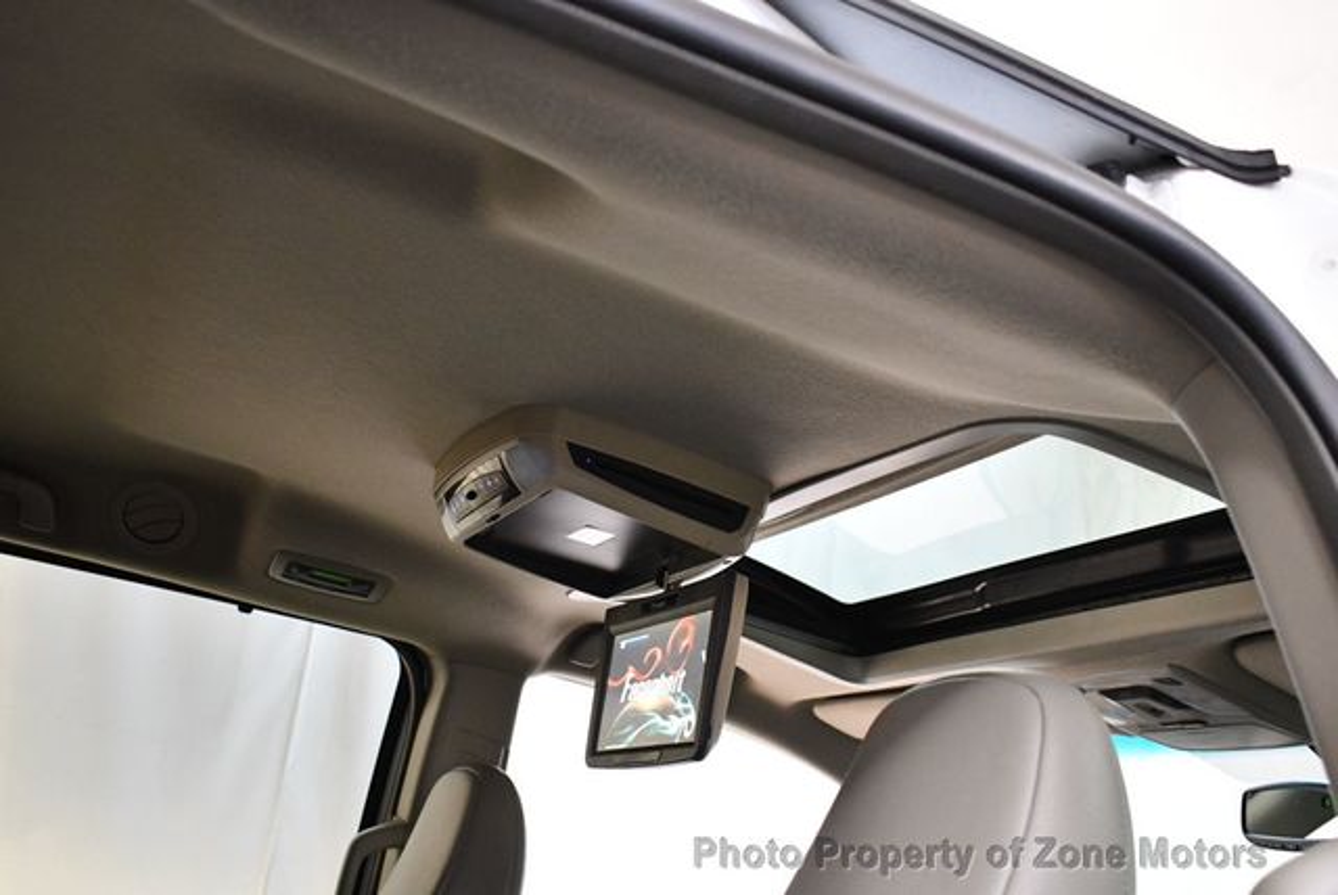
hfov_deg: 53.1
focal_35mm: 36
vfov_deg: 36.9
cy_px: 448
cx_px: 669
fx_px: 1339
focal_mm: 18
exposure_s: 1/125
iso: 2200
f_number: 3.5
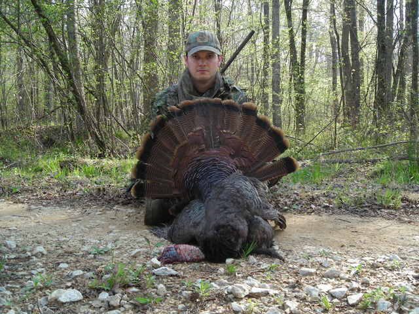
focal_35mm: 38
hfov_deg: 49.0
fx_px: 460
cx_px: 210
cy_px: 157
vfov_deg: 37.7
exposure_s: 1/75.3
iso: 50
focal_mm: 6.3
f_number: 3.2
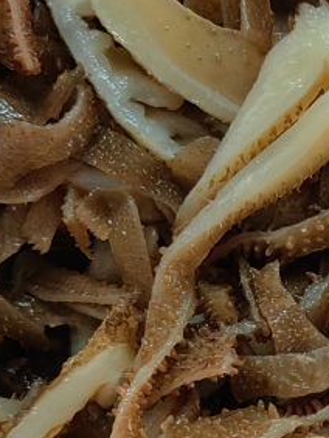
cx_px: 450
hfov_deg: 13.9
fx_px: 1291
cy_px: 375
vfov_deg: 19.0
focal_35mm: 102
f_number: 1.8
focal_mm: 5.54
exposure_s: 1/100
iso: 640
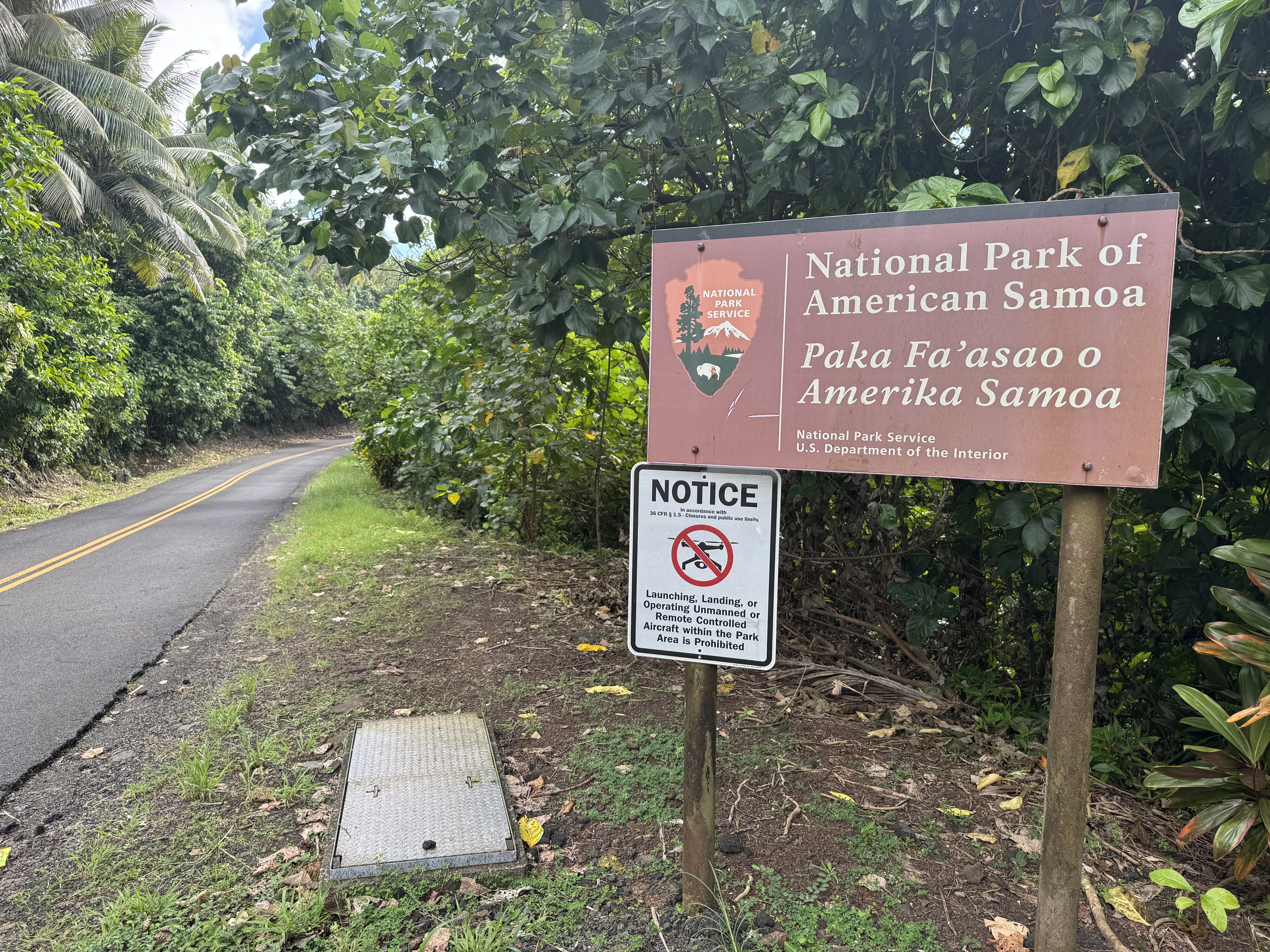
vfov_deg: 56.8
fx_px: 881
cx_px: 635
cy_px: 476
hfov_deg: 71.6
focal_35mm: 24
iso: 80
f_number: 1.78
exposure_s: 1/457
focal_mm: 6.76
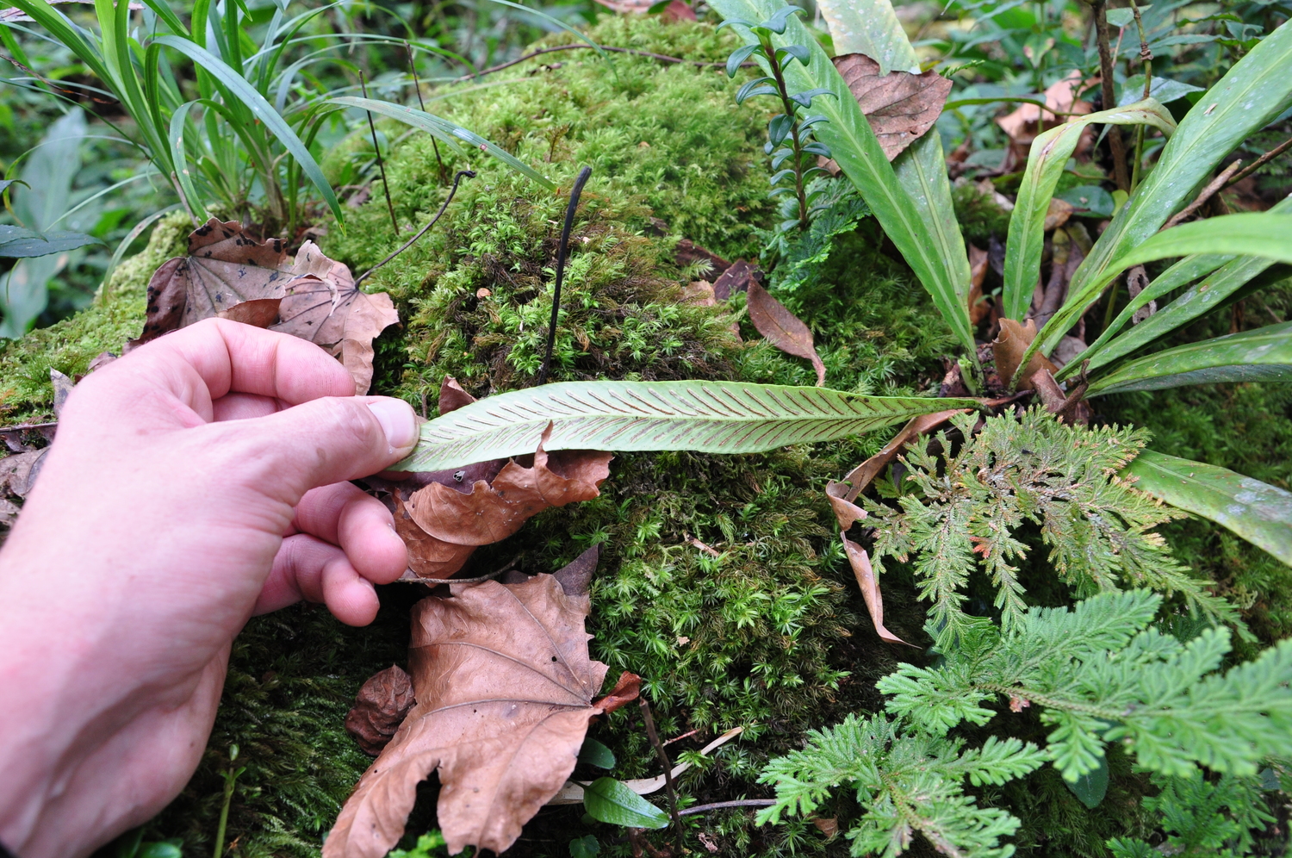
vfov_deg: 39.9
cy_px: 429
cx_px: 646
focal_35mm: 33
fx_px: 1183
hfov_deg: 57.3
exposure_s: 1/30
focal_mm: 22
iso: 400
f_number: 7.1
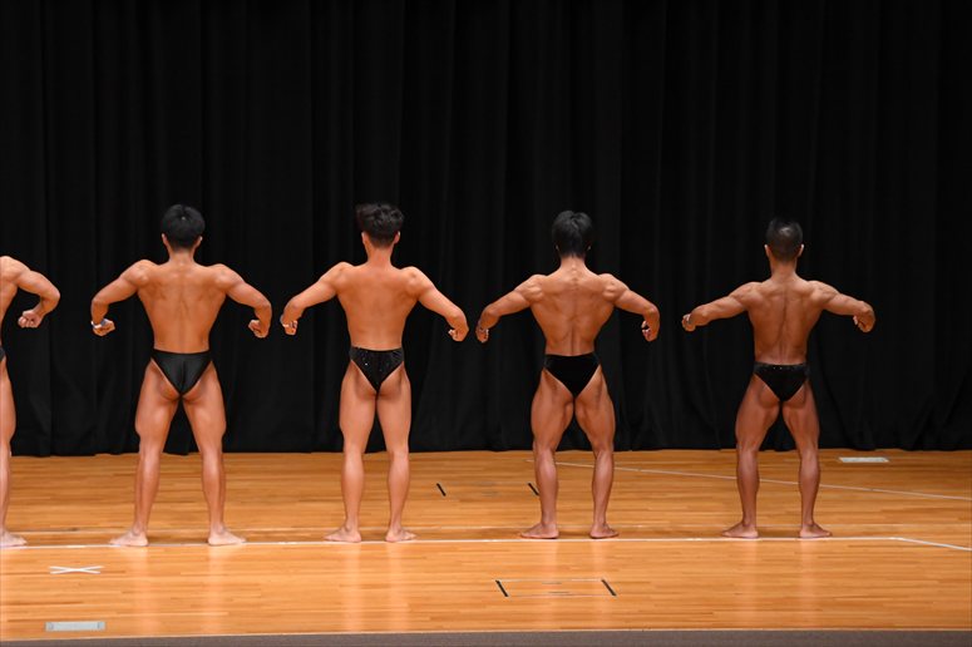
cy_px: 324
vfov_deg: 7.9
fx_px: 4696
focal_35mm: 174
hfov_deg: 11.8
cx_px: 486
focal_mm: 116
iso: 3200
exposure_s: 1/400
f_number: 5.6
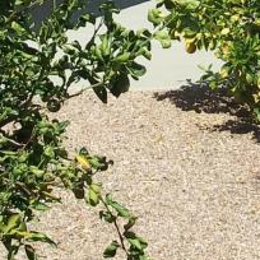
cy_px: -124
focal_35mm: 160
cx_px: 133
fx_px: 1360
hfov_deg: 10.9
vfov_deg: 10.6
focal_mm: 6.5
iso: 80
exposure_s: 1/250
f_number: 8
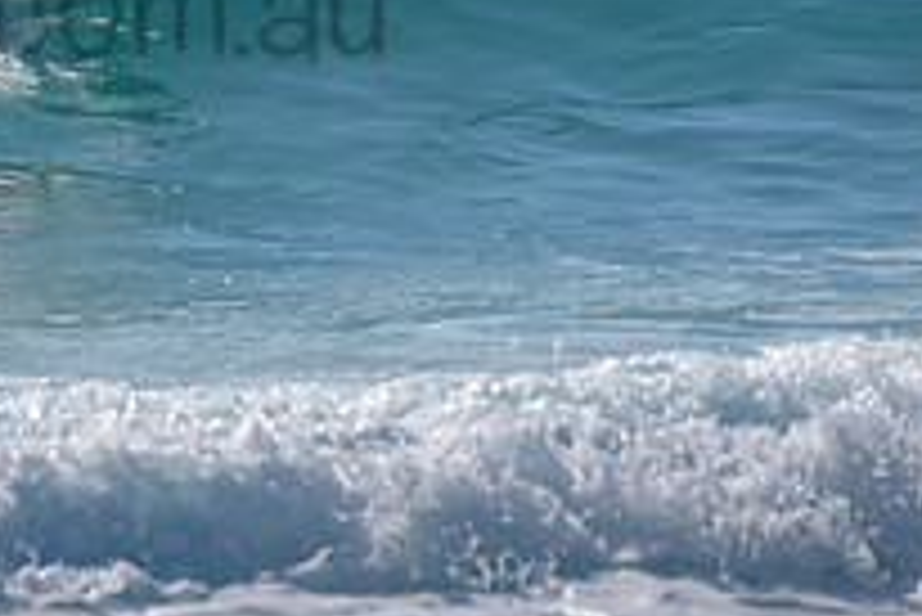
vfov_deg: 0.8
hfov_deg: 1.2
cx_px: -230
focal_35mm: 1732
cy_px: -107
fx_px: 44388
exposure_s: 1/2000
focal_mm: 500
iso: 90
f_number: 5.6
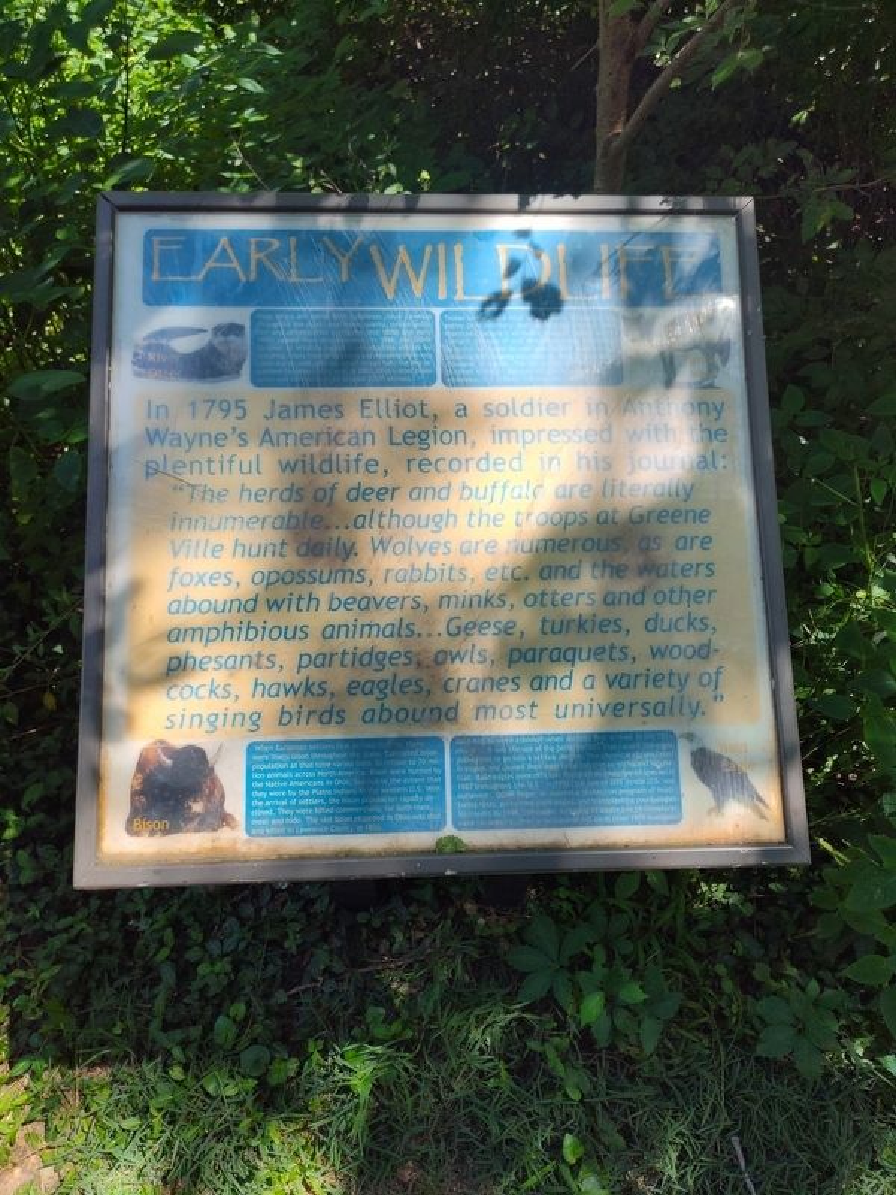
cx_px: 448
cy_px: 598
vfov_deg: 73.9
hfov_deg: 58.9
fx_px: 794
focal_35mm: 23
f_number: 1.8
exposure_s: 1/669
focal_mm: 5.56
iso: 100
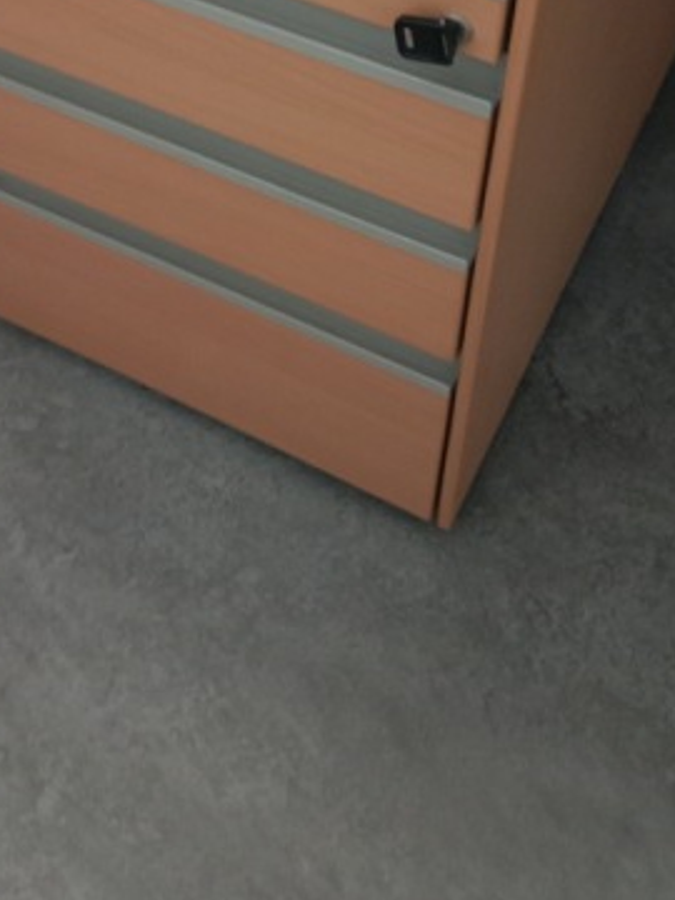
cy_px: 128
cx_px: 285
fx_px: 1248
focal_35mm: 48
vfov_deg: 37.6
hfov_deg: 30.2
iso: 1430
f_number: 2.2
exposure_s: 1/16.7
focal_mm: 3.65
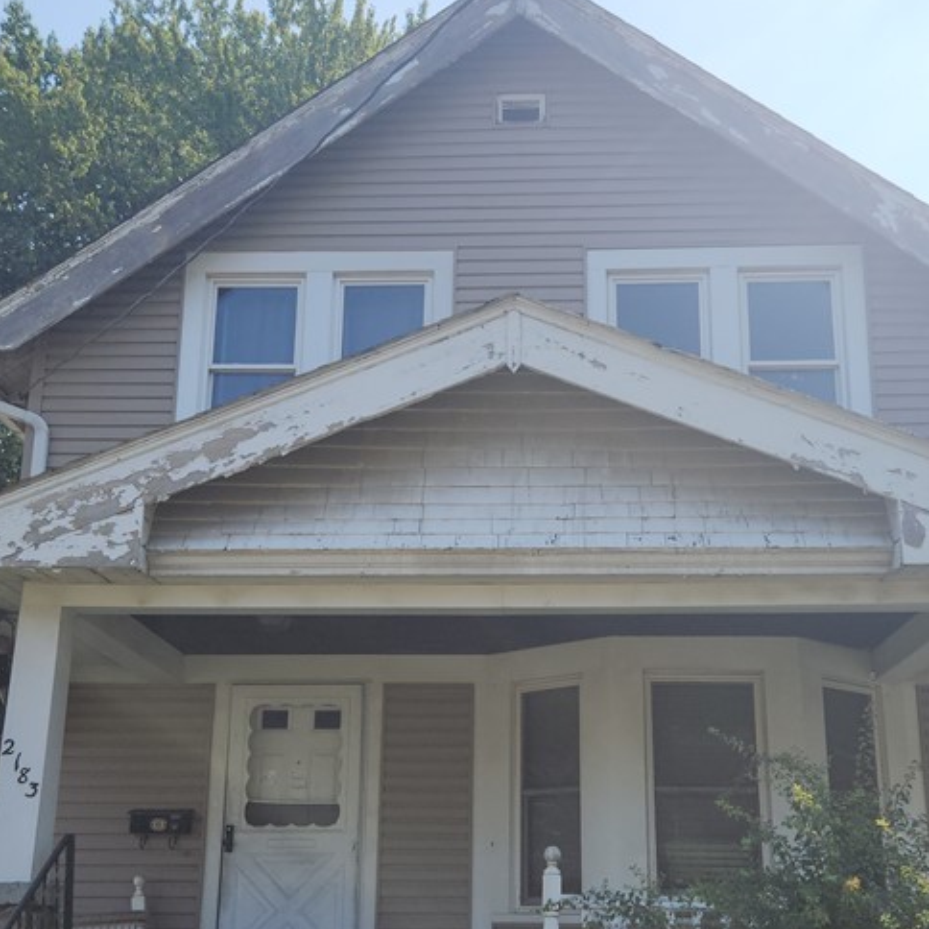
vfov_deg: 39.0
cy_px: 560
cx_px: 484
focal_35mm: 43
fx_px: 1306
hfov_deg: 39.2
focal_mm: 5.4
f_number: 1.8
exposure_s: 1/2252
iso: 20
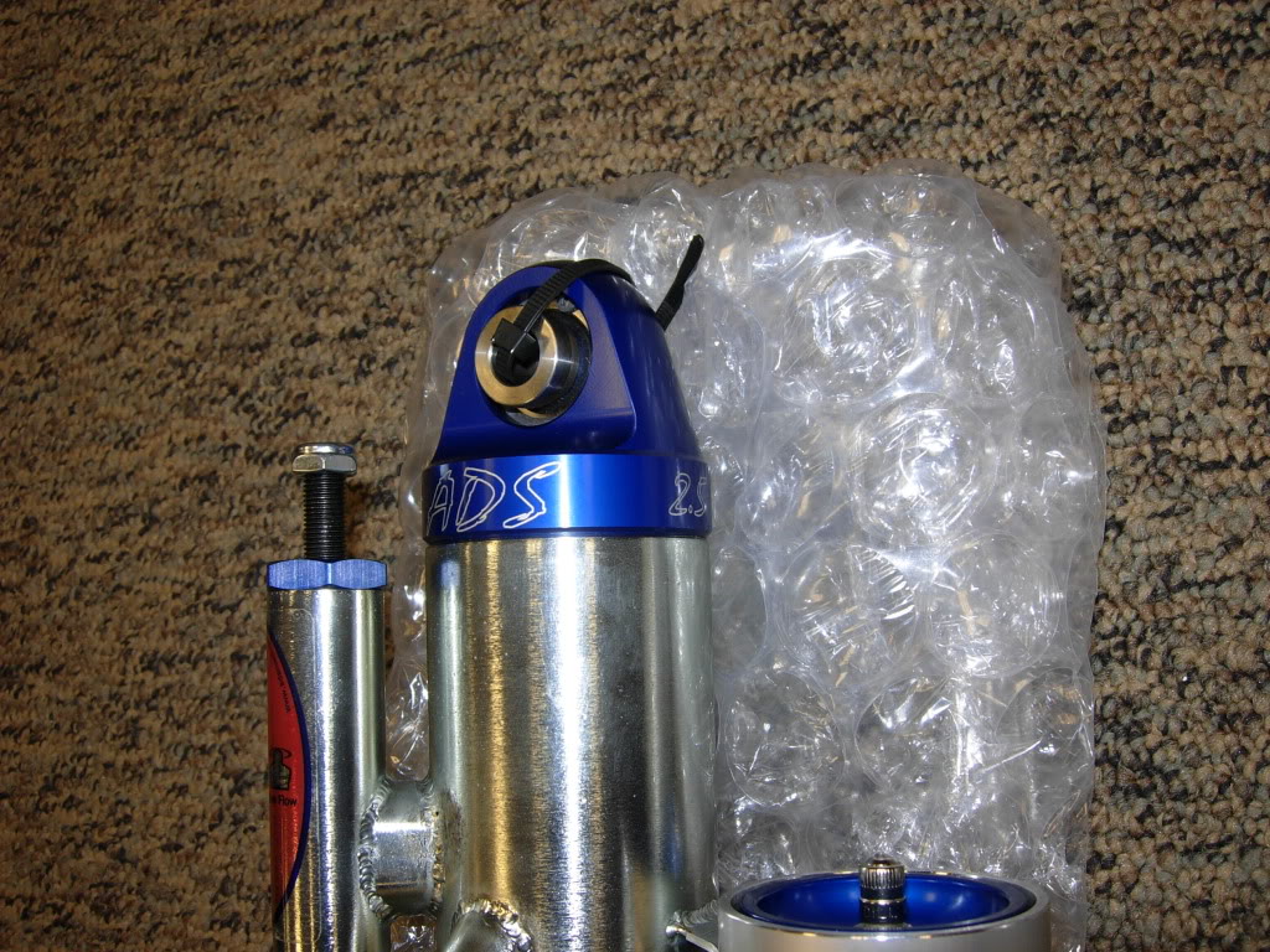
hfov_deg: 51.4
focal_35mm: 36
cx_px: 635
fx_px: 1321
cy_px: 476
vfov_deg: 39.7
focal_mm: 7.5
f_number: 3.8
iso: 50
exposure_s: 1/45.2
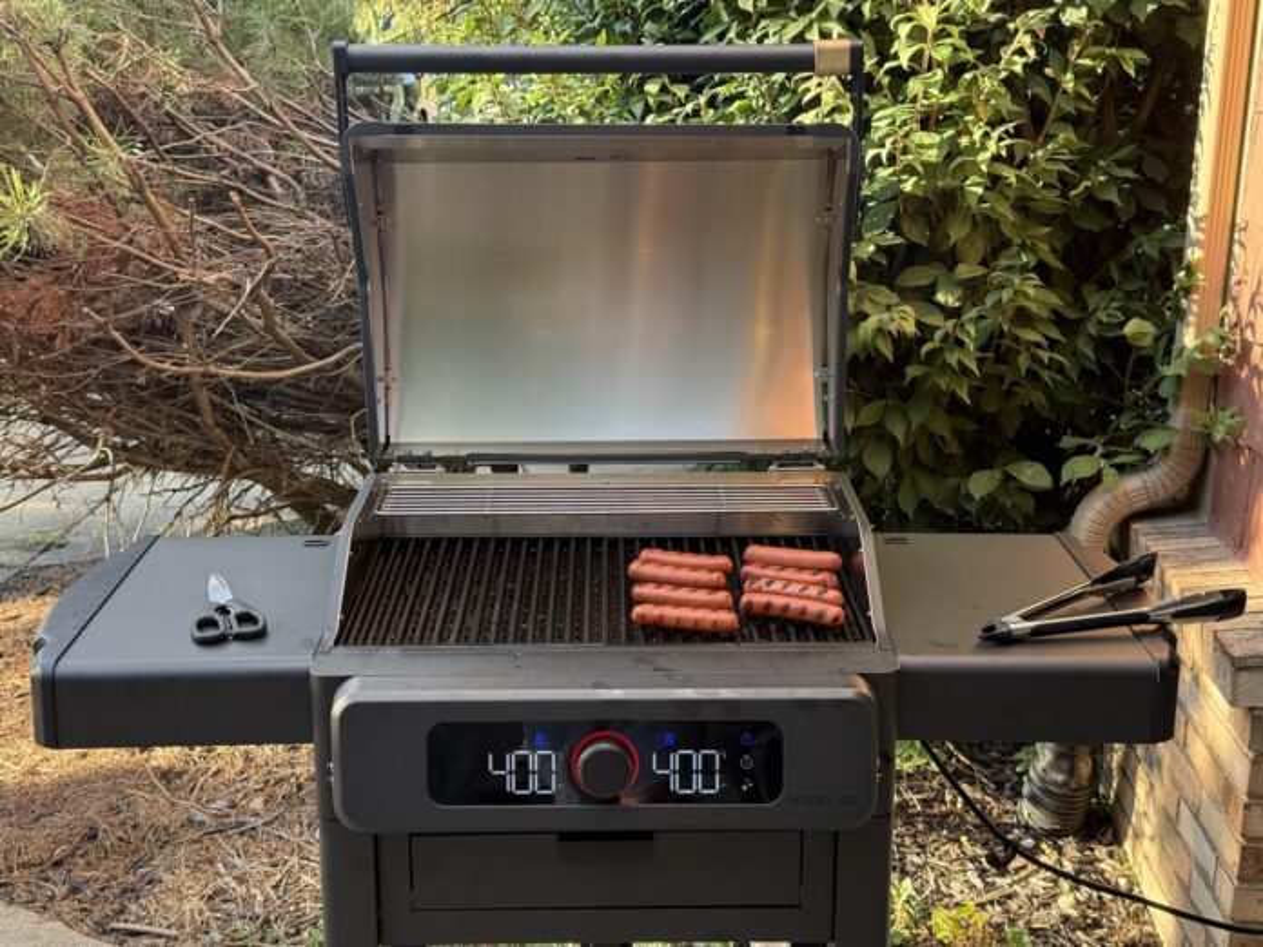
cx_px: 632
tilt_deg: -15.2
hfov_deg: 39.7
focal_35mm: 48
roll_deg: -0.2
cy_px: 474
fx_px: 1751
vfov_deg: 30.3
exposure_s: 1/233
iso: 100
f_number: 1.78
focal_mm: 6.76
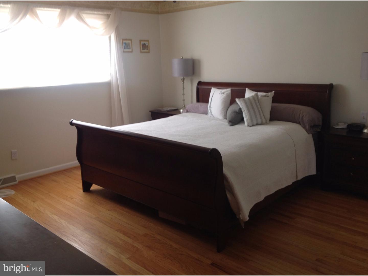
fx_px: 372
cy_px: 138
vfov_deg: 40.7
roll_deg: +0.6
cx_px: 184
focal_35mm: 35
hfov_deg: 52.6
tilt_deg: -13.4
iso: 50
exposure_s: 1/17
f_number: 2.4
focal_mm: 4.28
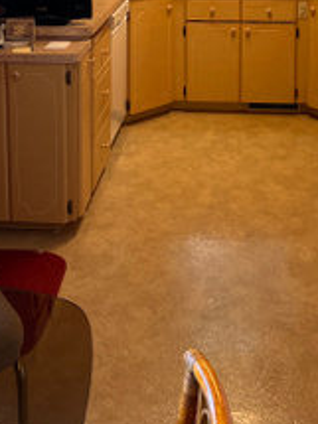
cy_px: 10
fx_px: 711
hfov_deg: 25.1
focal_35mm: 58
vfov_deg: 31.0
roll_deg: +0.7
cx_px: 199
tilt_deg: -7.4
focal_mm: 5.7
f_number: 1.5
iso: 125
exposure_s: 1/120
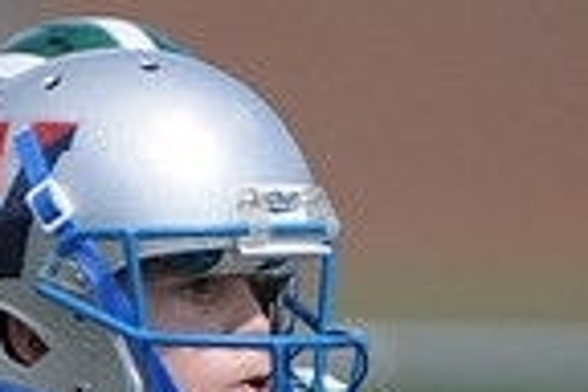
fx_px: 39311
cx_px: 108
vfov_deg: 0.6
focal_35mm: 2407
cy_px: 882
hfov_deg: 0.9
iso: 500
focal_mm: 400
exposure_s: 1/3200
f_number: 4
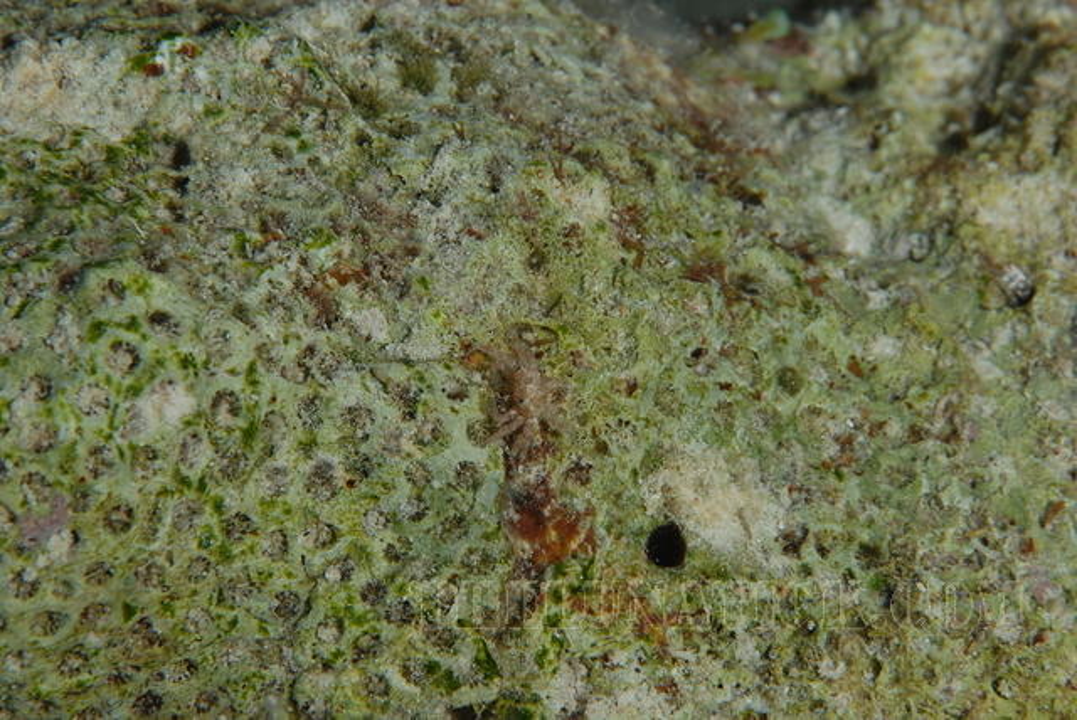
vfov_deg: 8.7
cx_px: 538
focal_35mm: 158
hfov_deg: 13.0
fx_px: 4716
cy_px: 360
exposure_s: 1/250
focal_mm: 105
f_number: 22
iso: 100
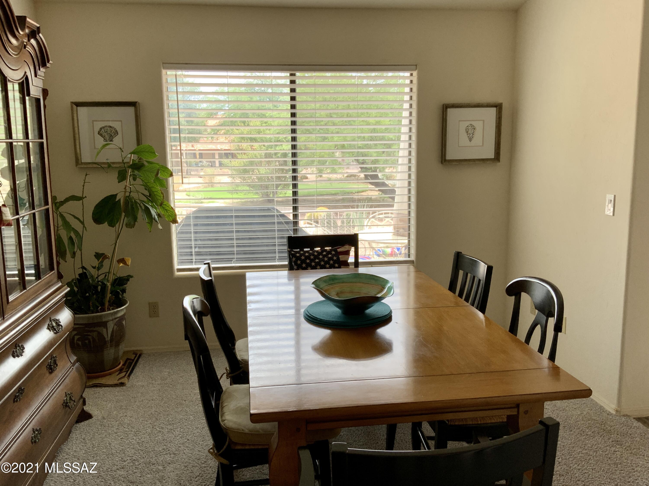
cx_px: 324
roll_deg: +0.7
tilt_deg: -9.7
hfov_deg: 61.7
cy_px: 243
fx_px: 544
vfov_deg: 48.2
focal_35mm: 29
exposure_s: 1/122
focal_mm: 3
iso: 20
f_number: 1.8
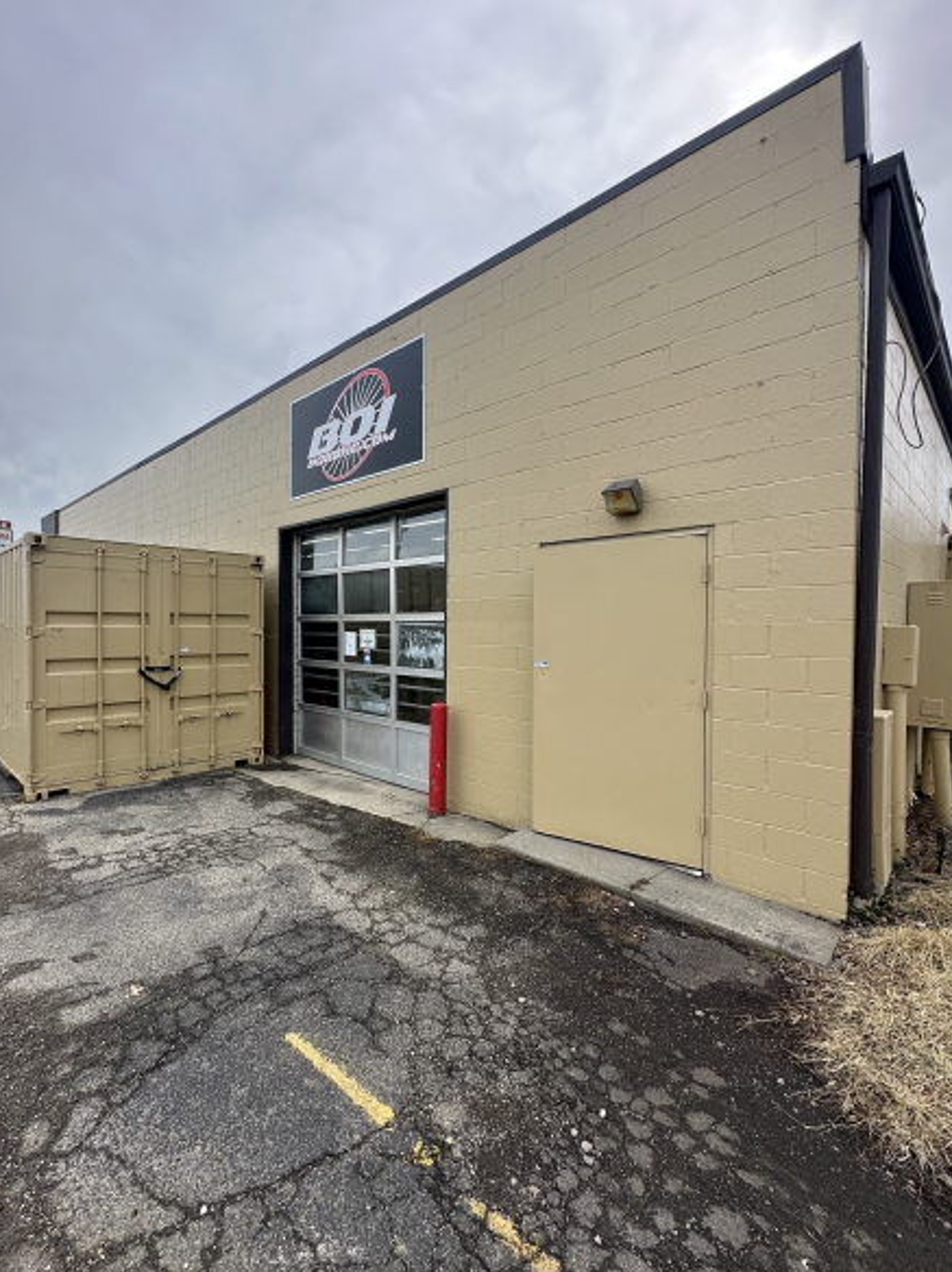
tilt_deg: -0.4
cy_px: 639
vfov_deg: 94.5
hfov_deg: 77.8
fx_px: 588
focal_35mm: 16
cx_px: 434
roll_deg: +0.4
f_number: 2.2
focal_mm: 2.22
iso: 50
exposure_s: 1/895
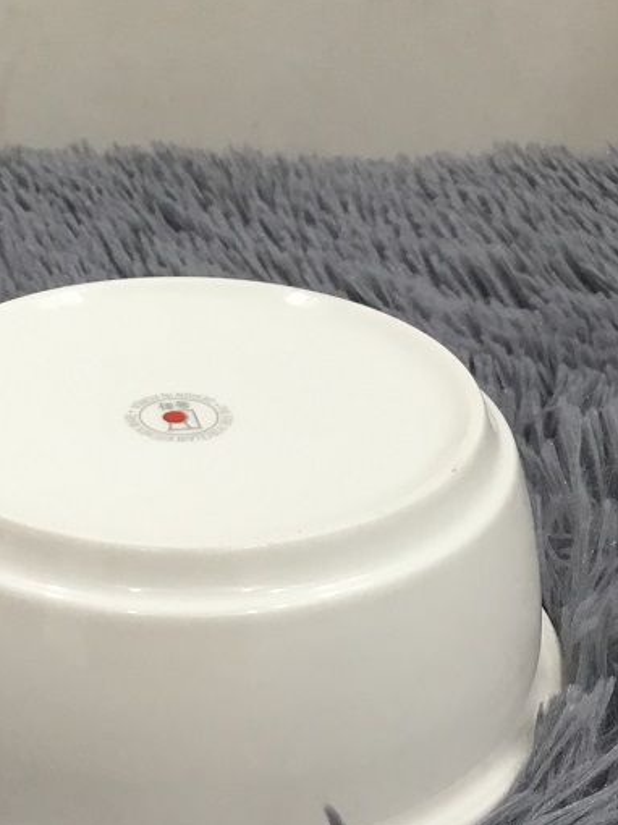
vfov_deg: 26.7
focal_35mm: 73
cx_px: 209
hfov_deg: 20.1
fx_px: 1739
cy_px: 419
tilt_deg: -27.2
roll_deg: -0.2
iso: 64
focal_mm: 3.3
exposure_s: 1/33
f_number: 2.4
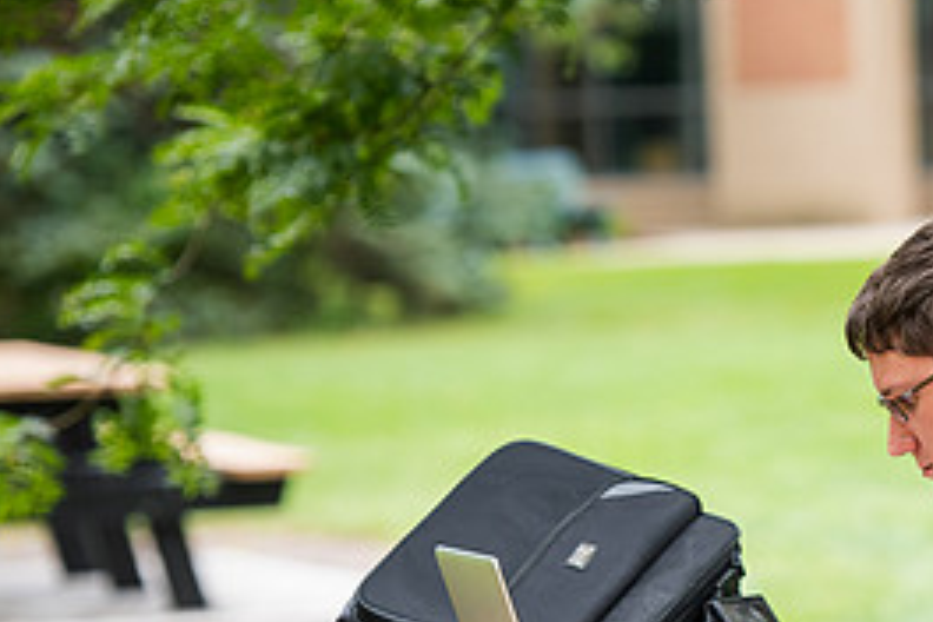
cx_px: 894
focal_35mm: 275
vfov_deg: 5.0
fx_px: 7127
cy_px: 489
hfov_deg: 7.5
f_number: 3.5
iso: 320
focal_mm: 125
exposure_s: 1/400
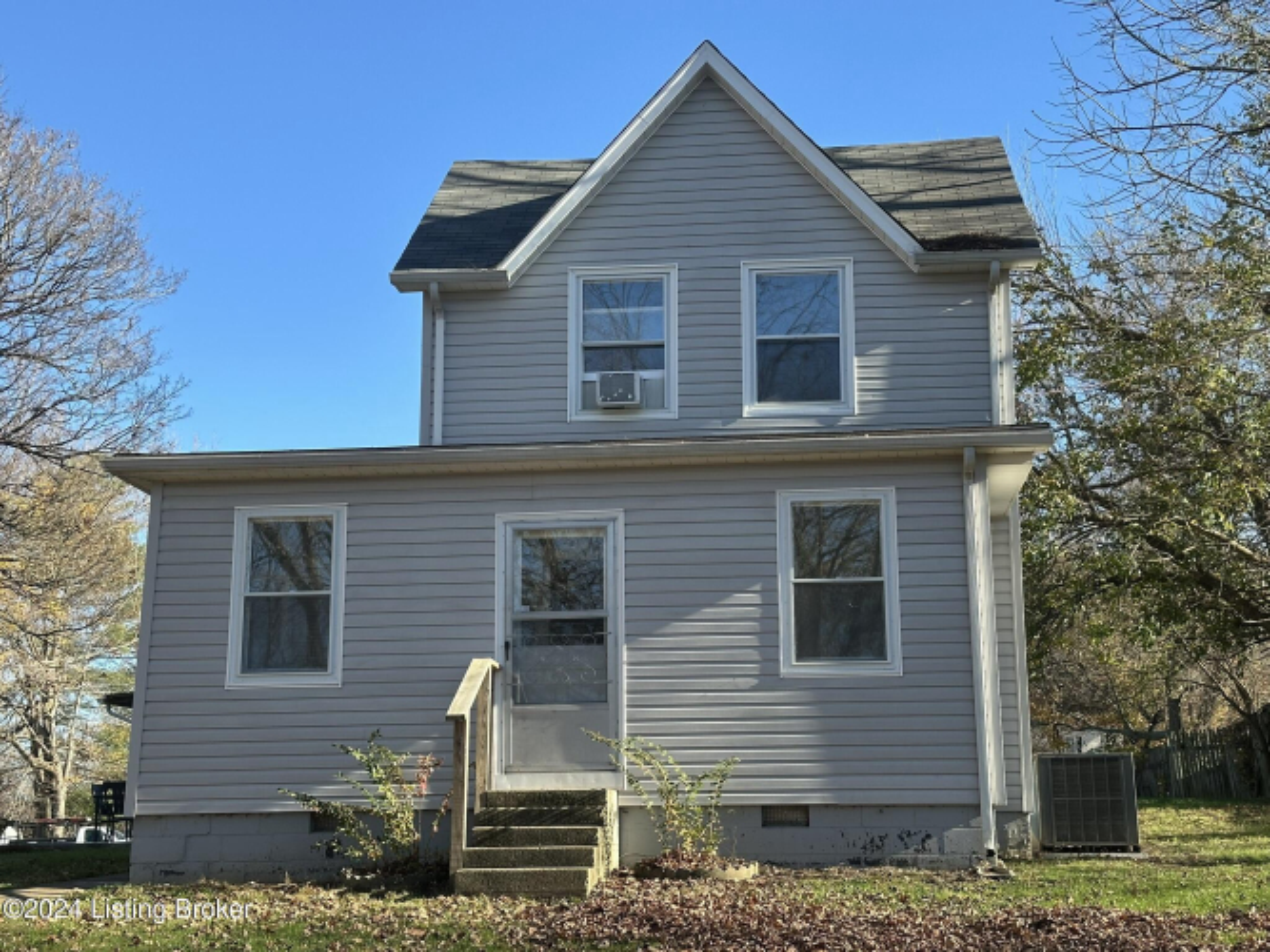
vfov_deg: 30.3
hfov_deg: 39.7
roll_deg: -0.3
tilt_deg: +10.9
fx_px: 1761
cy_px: 476
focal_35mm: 48
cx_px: 635
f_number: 1.78
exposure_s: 1/1376
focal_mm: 6.86
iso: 64
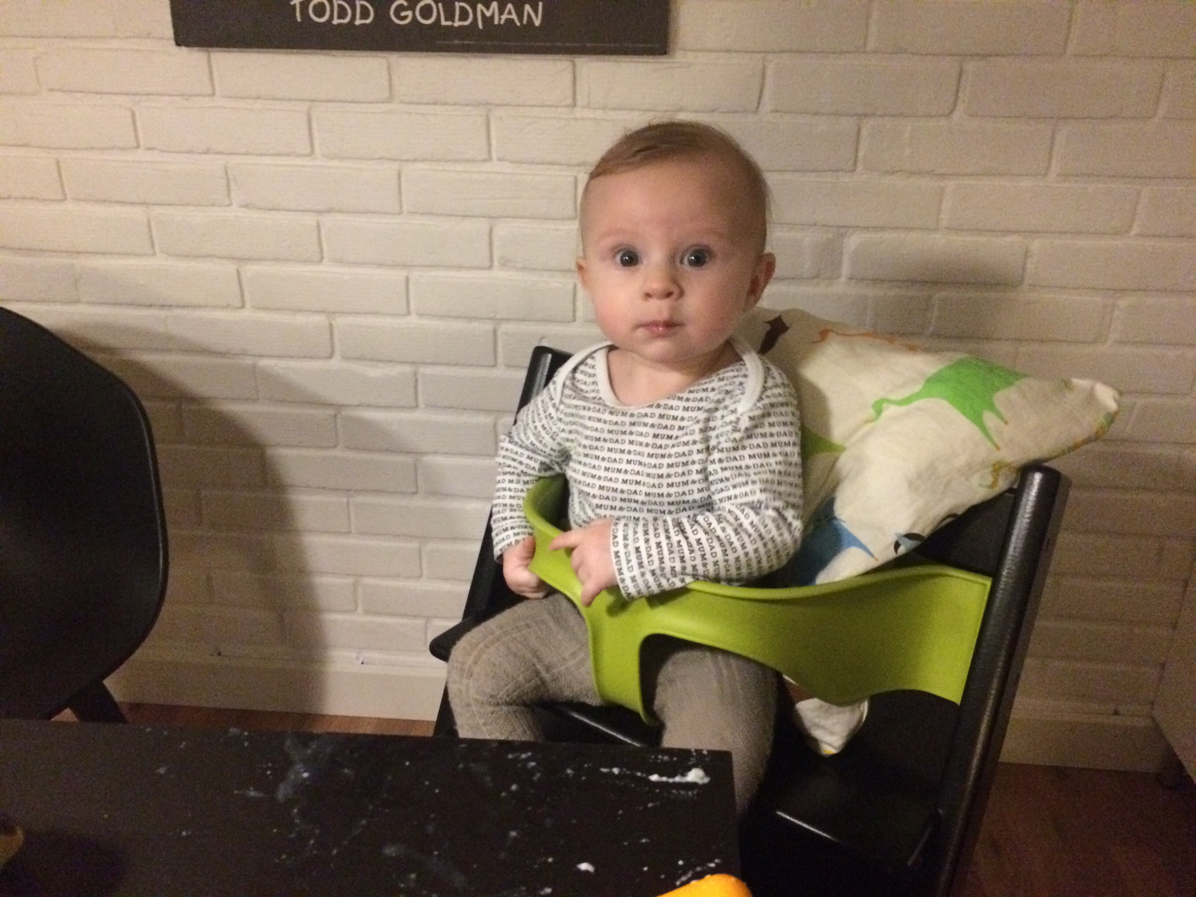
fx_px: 1002
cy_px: 448
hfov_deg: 61.7
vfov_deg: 48.2
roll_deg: -2.4
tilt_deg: -23.6
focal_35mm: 29
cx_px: 598
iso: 640
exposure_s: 1/17
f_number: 2.2
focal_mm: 4.15
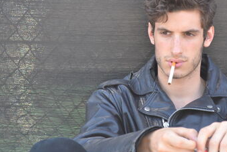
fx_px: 612
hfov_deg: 21.0
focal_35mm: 97
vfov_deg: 14.1
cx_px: 137
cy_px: 67
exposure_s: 1/125
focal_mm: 46
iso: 400
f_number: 5.3
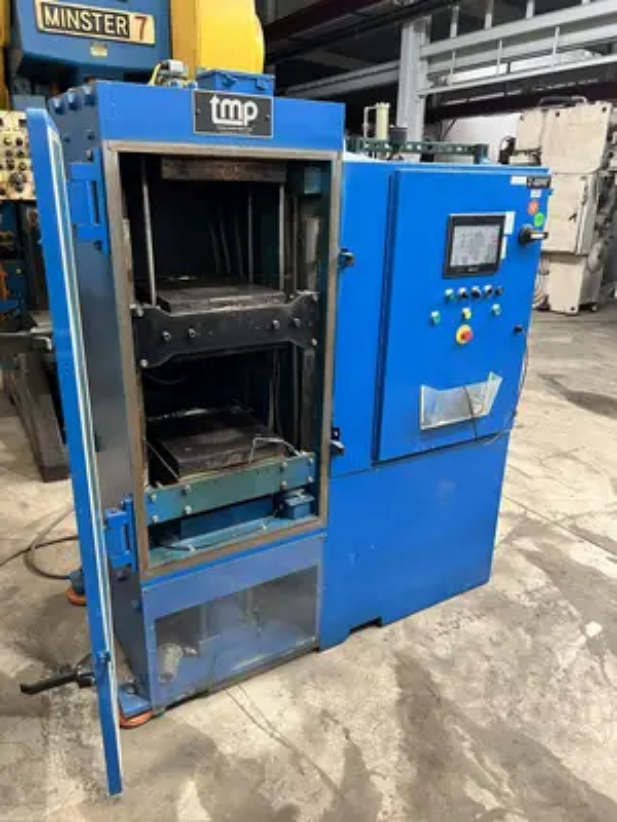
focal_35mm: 26
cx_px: 308
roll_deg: -1.5
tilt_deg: -18.9
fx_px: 618
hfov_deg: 53.1
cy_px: 411
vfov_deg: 67.3
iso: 160
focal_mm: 5.7
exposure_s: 1/60
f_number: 1.5
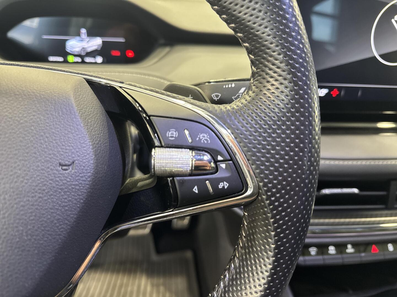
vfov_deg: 56.8
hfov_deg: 71.6
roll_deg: -3.5
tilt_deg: -28.0
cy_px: 148
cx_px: 198
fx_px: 275
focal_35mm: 24
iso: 400
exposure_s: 1/50
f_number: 1.78
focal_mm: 6.76
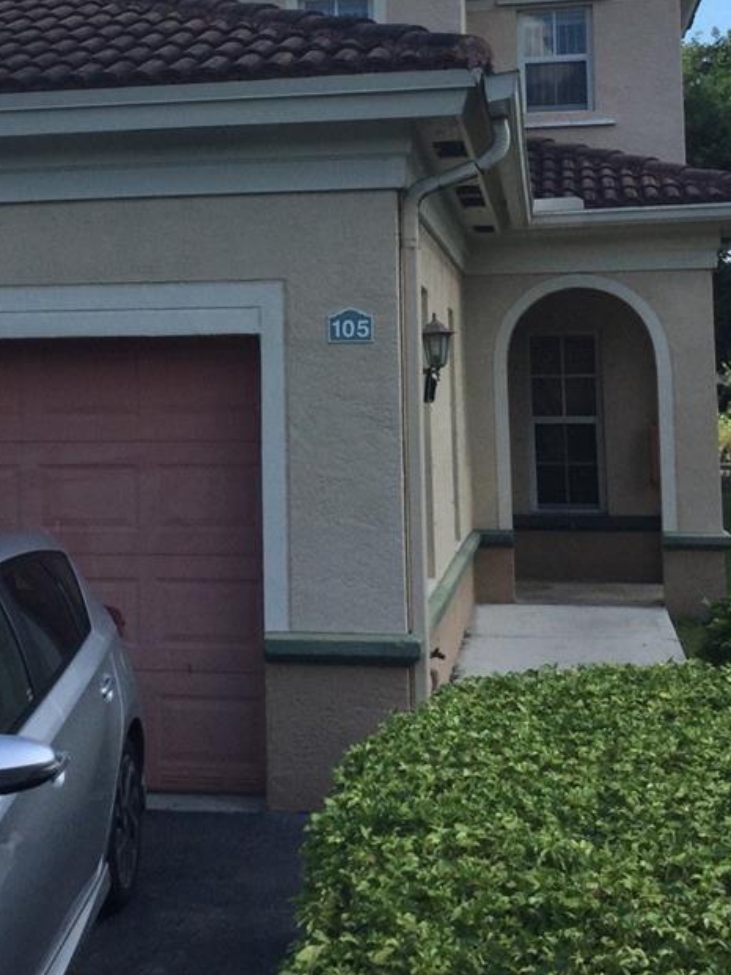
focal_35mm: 60
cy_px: 237
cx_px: 193
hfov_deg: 24.2
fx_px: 1689
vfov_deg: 31.6
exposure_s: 1/1131
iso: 25
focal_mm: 3.3
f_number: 2.4
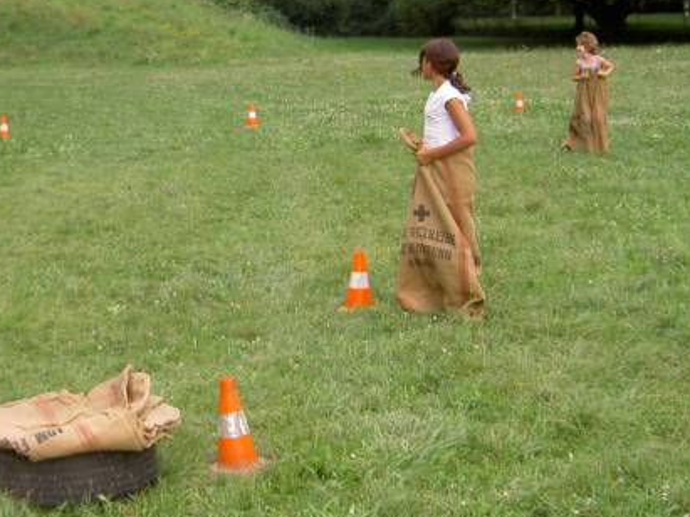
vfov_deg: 19.3
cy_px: 159
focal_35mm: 76
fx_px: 1514
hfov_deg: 25.5
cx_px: 200
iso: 100
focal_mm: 8
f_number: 2.8
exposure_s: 1/125
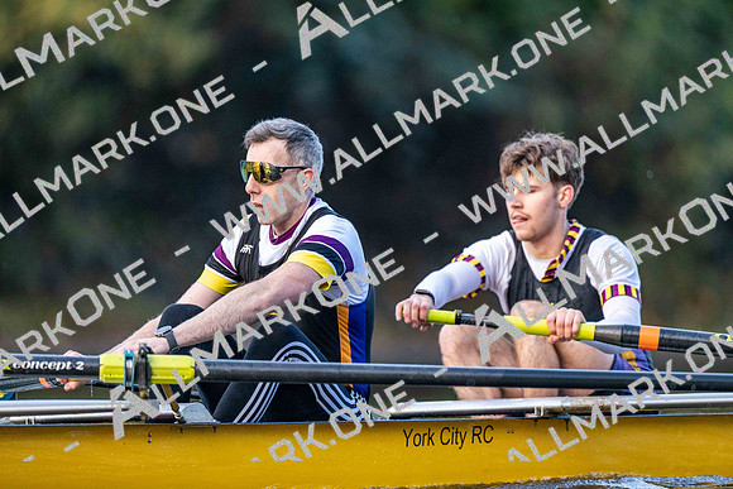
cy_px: 244
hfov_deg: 3.4
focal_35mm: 600
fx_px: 12219
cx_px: 366
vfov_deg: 2.3
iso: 4000
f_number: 4
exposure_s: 1/2500
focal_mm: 600
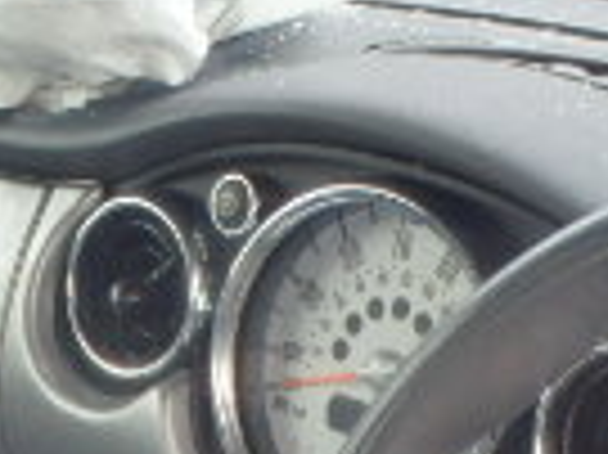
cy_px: 800
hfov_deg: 14.8
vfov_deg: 10.5
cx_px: 212
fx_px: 2334
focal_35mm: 133
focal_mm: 5
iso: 125
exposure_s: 1/60
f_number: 3.9
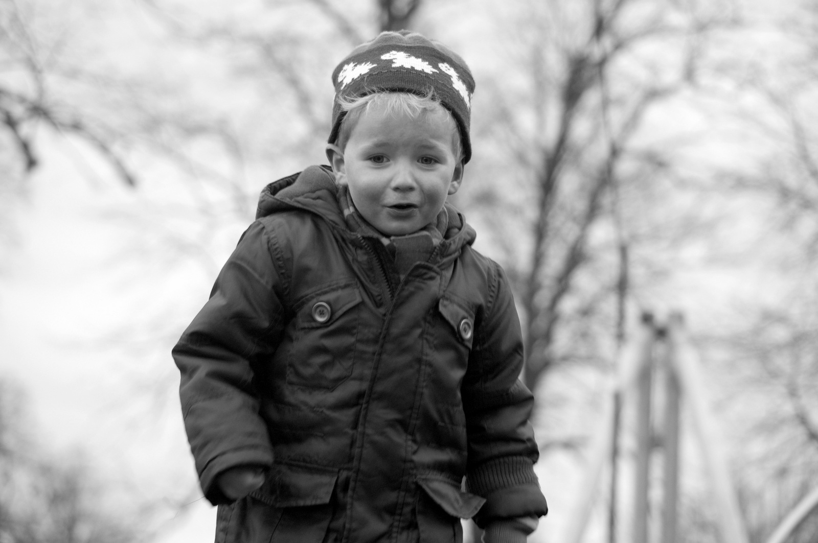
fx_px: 3223
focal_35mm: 142
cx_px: 409
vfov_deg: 9.6
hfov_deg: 14.5
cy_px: 272
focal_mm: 95
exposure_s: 1/200
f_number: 4.5
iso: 800
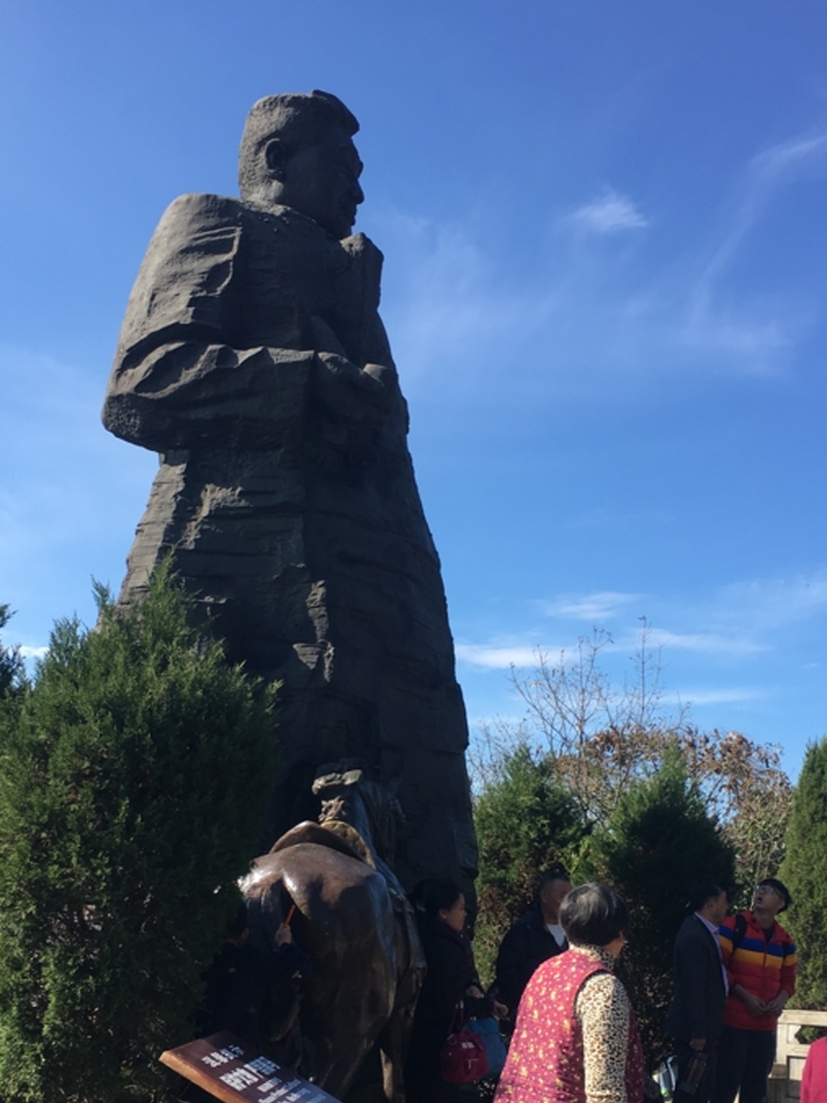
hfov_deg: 32.9
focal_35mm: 44
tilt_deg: +7.6
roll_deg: -3.6
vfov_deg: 42.5
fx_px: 1402
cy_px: 714
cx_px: 396
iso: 25
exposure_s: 1/693
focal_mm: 4.15
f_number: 2.2
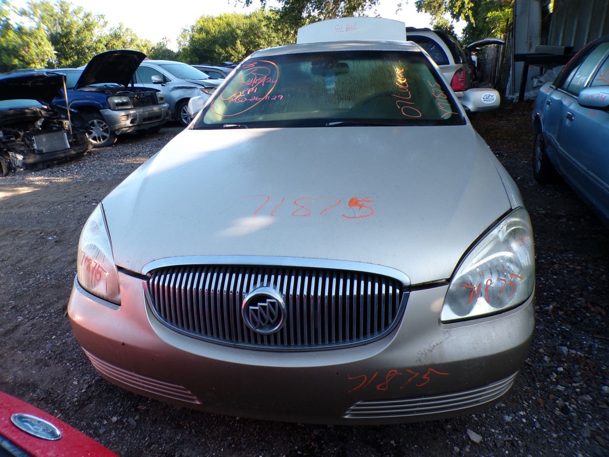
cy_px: 228
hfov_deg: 71.6
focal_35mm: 24
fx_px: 422
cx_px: 304
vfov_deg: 56.8
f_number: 4.4
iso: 100
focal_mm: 4.3
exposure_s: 1/75
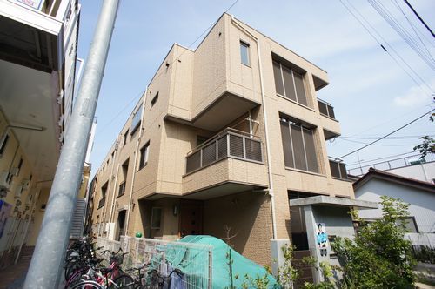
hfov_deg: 73.8
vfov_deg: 53.0
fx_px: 290
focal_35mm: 24
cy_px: 144
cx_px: 218
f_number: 6.3
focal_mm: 16
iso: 200
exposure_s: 1/400
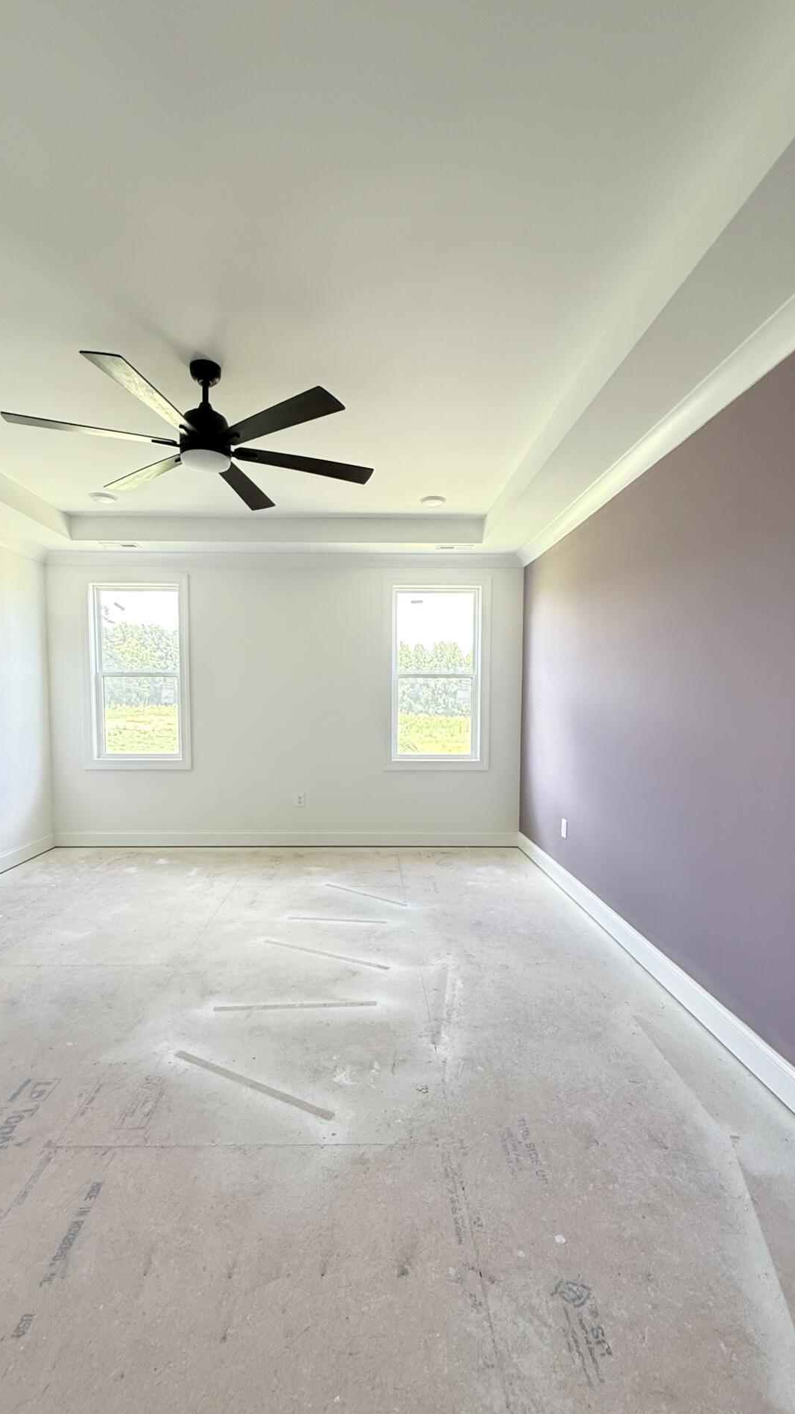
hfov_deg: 67.0
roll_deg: -0.9
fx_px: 600
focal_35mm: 16
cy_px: 739
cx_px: 374
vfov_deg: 99.3
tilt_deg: -2.9
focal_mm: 2.22
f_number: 2.2
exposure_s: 1/99
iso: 320
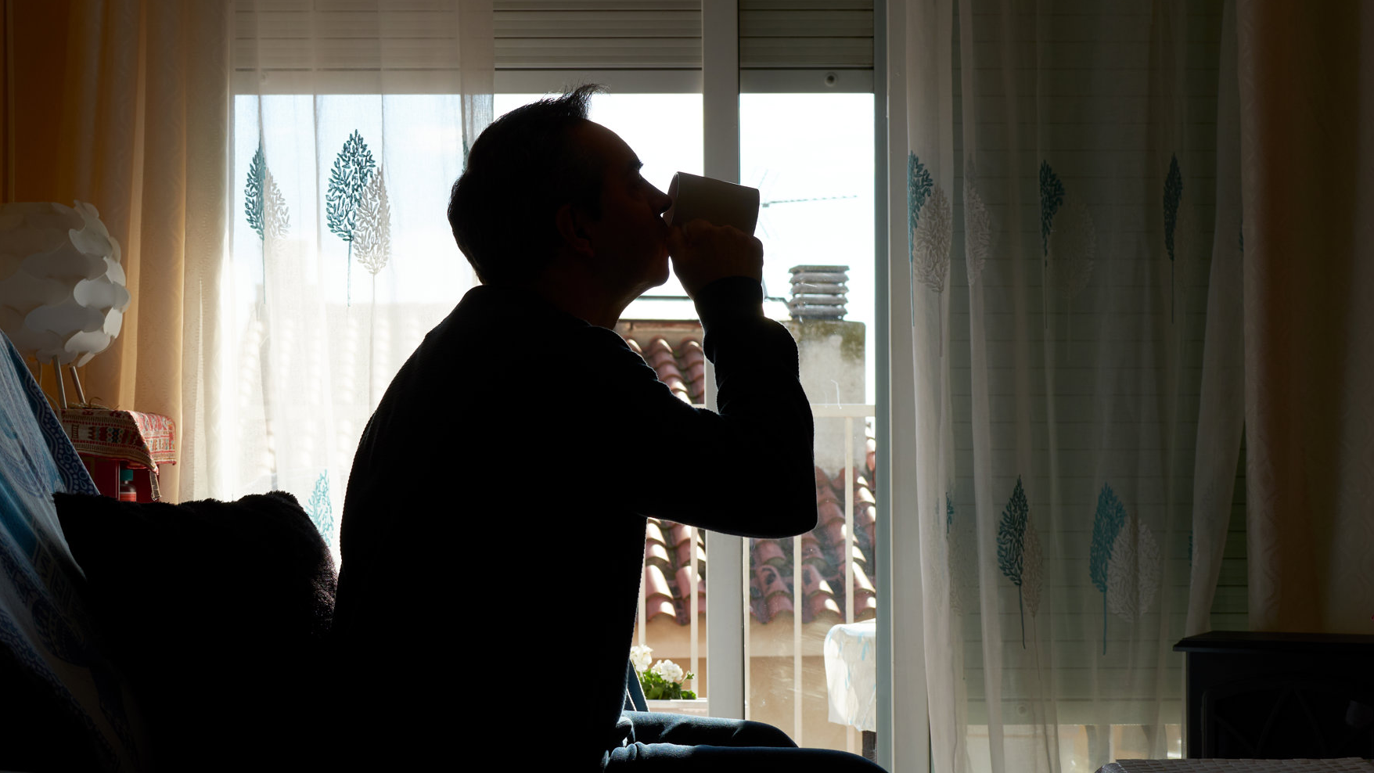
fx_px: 2441
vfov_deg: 18.0
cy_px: 404
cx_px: 662
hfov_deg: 31.4
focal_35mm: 67
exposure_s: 1/400
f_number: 6.3
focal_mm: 35
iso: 125
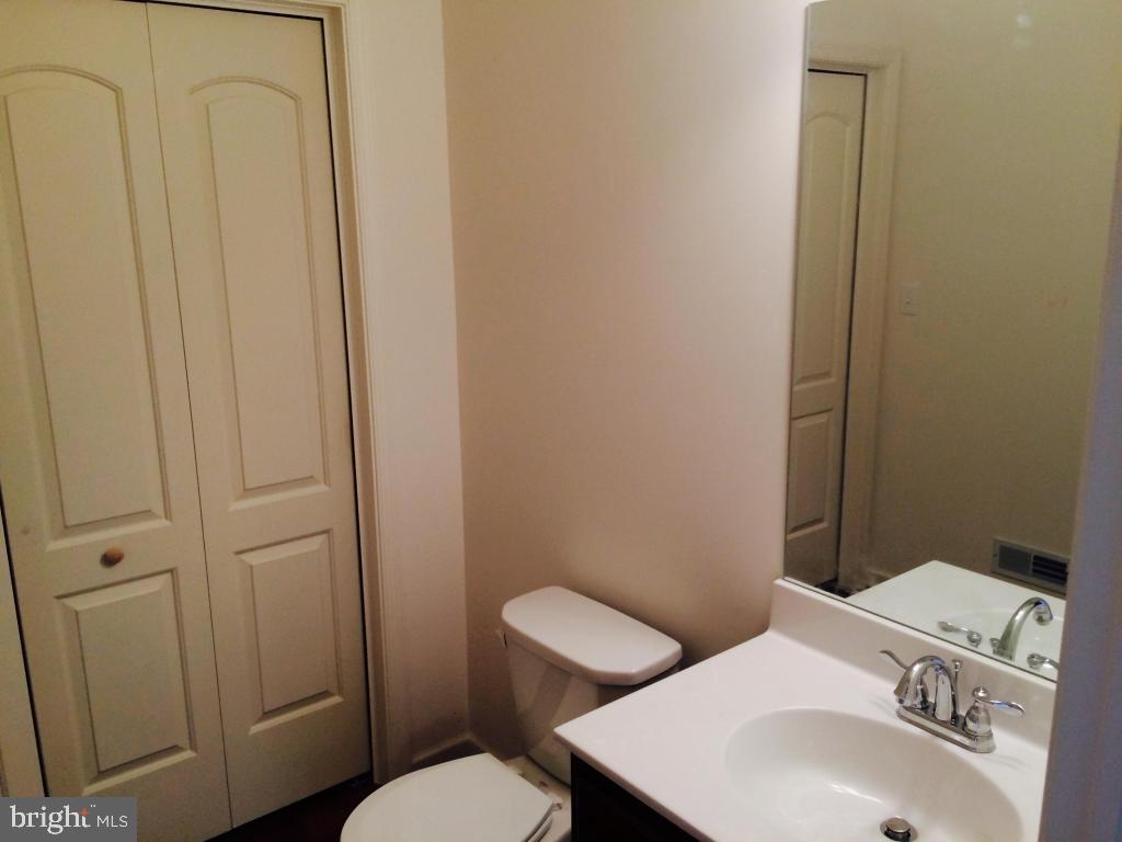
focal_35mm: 29
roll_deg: +1.7
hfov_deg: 61.7
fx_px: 940
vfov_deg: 48.2
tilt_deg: -16.1
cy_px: 421
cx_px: 561
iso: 50
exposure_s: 1/30
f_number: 2.2
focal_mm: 4.15
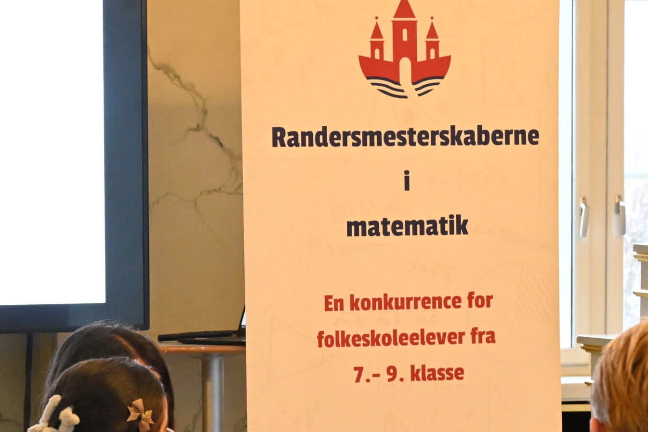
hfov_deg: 11.6
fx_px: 3168
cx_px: 114
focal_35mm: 176
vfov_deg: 7.8
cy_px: 445
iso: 6400
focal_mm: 74
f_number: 8
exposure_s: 1/60
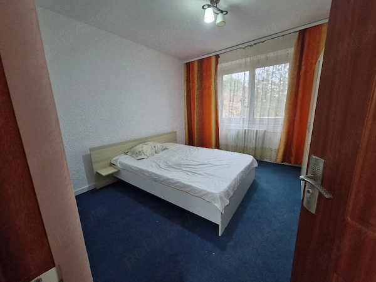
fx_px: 141
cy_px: 141
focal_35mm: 13
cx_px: 188
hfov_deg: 106.2
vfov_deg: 89.9
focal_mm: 1.74
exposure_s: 1/33
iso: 400
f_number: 2.2
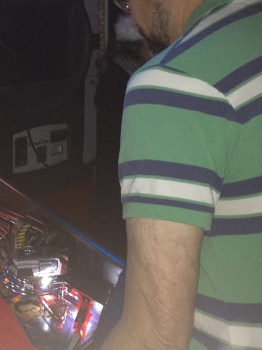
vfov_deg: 28.3
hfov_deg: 21.5
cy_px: 101
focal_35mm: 68
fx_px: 686
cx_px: 91
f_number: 2.4
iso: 200
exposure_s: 1/16
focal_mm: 4.28
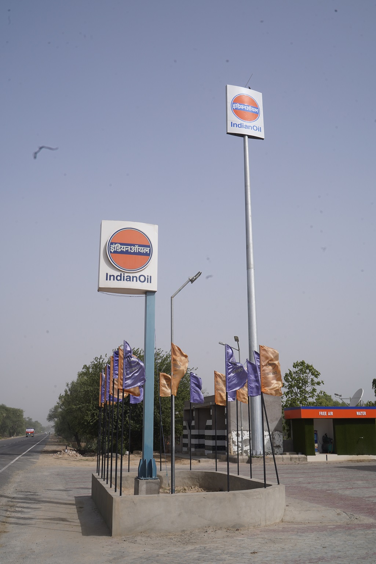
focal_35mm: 35
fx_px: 548
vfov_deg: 54.4
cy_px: 282
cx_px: 188
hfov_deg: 37.9
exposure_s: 1/160
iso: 200
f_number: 18
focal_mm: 35
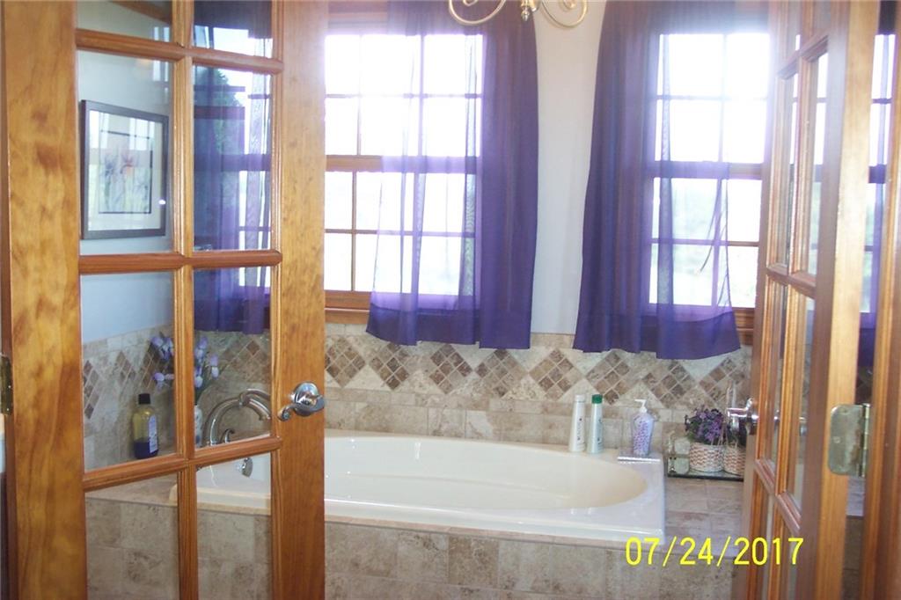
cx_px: 450
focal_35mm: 38
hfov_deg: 50.7
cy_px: 300
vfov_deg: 35.0
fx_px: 951
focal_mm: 8
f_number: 2.8
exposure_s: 1/30
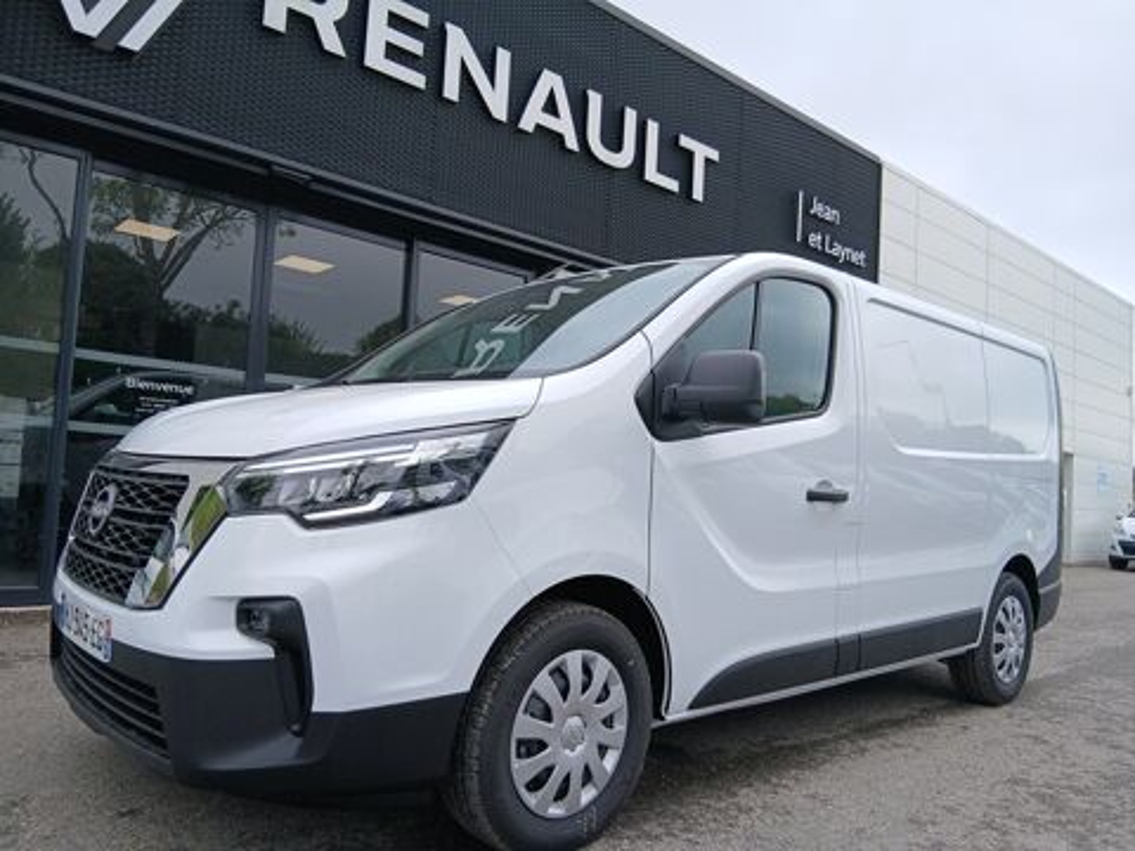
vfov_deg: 53.1
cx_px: 568
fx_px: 852
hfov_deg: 67.3
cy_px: 426
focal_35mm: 26
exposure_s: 1/254
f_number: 1.8
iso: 20
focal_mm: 3.98
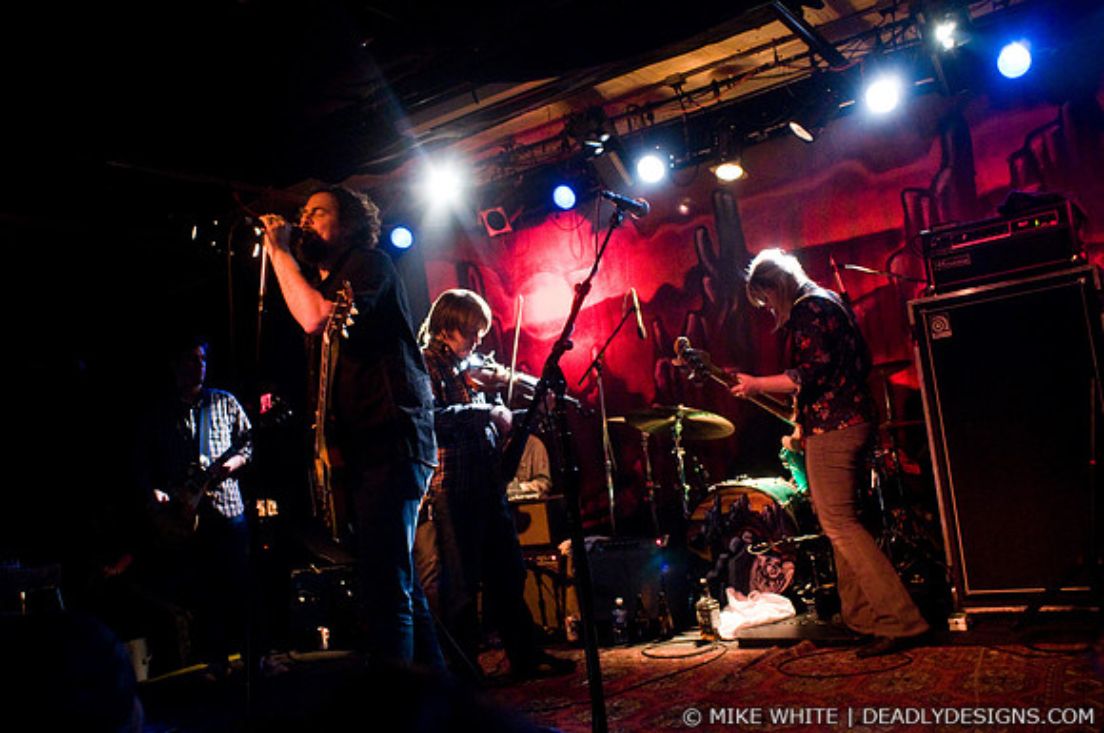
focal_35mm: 30
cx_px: 552
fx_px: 919
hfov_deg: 62.0
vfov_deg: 43.5
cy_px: 366
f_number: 2.8
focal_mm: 20
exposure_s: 1/40
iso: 1600
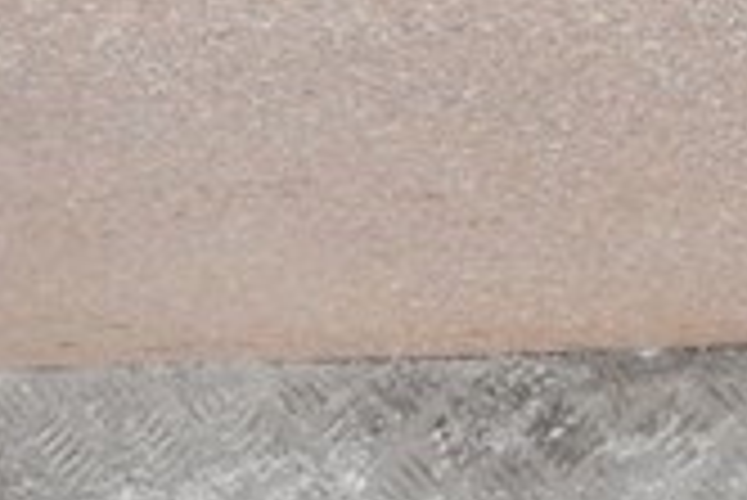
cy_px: 743
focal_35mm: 112
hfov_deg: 17.8
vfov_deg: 11.7
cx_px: 752
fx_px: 2326
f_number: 3.9
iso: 400
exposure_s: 1/100
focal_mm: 5
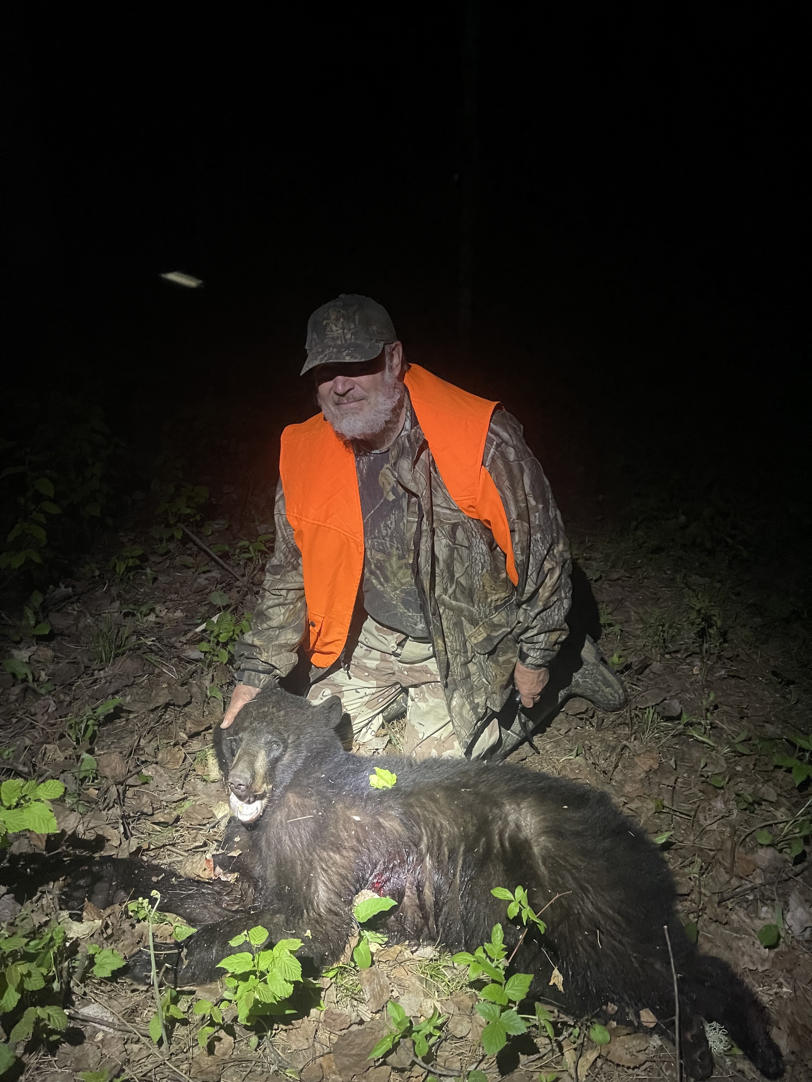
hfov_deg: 54.9
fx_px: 782
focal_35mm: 25
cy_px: 541
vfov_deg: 69.4
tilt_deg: -25.5
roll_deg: +3.8
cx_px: 406
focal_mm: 5.1
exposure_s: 1/30
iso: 1000
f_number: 1.6
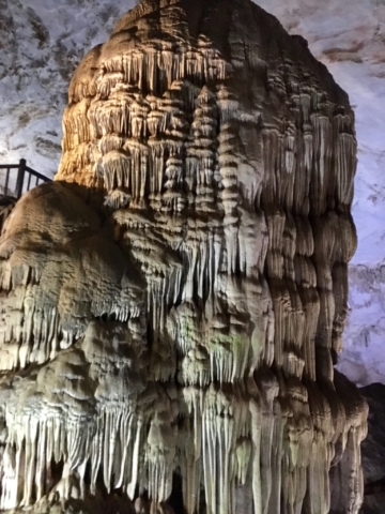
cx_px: 192
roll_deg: +0.8
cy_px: 257
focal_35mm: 29
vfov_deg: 61.7
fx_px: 430
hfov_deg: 48.2
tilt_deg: +20.0
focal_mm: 4.15
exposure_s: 1/17
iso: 1000
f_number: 2.2
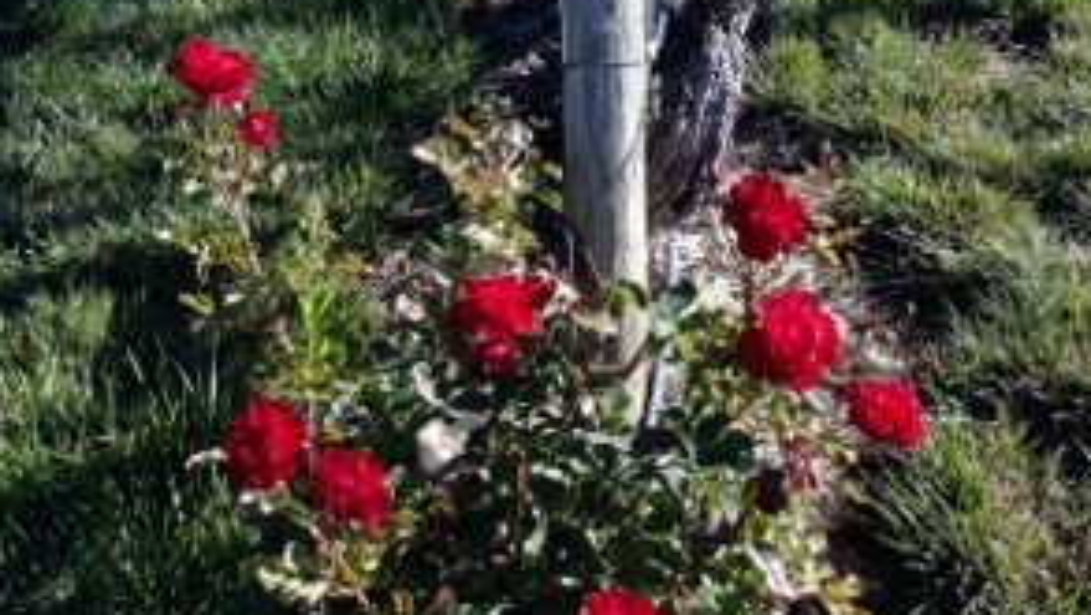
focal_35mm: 49
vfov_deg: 23.8
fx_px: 1418
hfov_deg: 42.1
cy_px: 63
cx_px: 555
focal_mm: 4.12
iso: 50
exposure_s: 1/583
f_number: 2.4
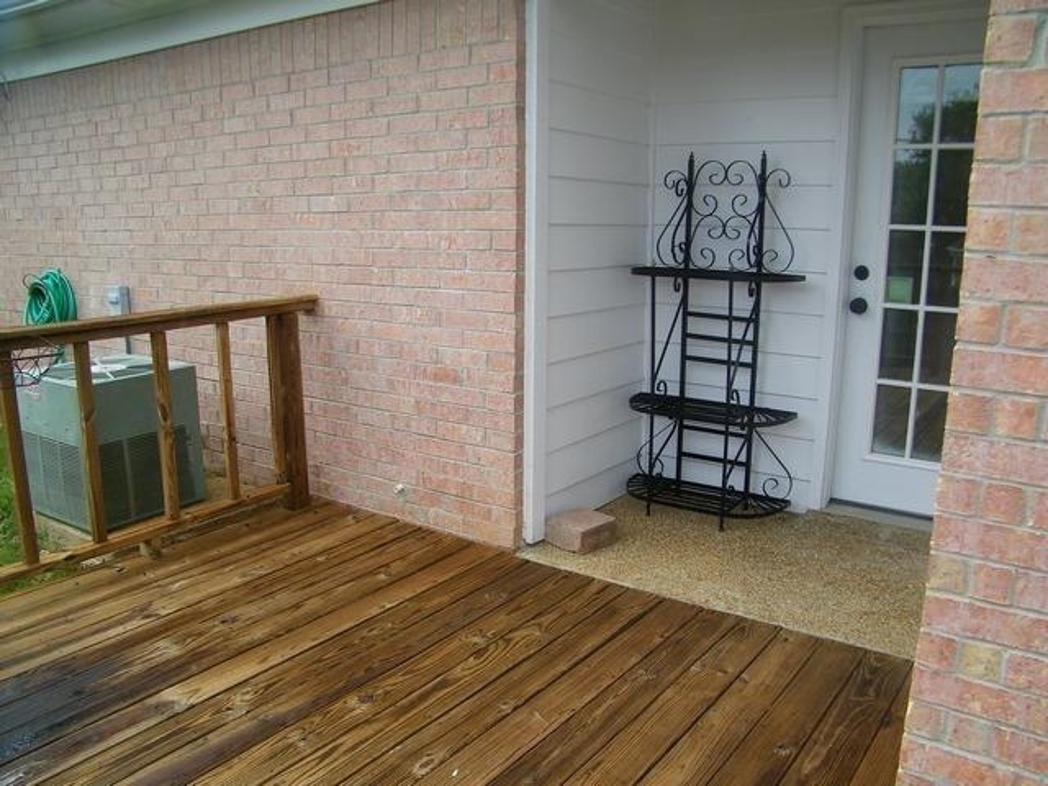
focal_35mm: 28
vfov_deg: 49.7
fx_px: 848
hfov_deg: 63.4
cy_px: 393
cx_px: 524
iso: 80
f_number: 3.5
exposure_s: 1/250
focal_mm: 5
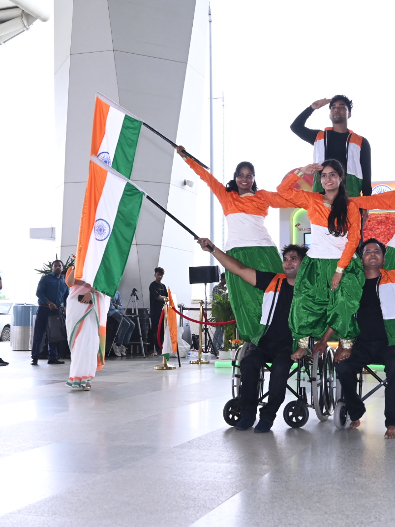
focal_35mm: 48
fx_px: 730
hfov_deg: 29.6
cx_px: 315
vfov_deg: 39.7
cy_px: 265
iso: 1600
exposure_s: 1/200
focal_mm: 33
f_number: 5.6
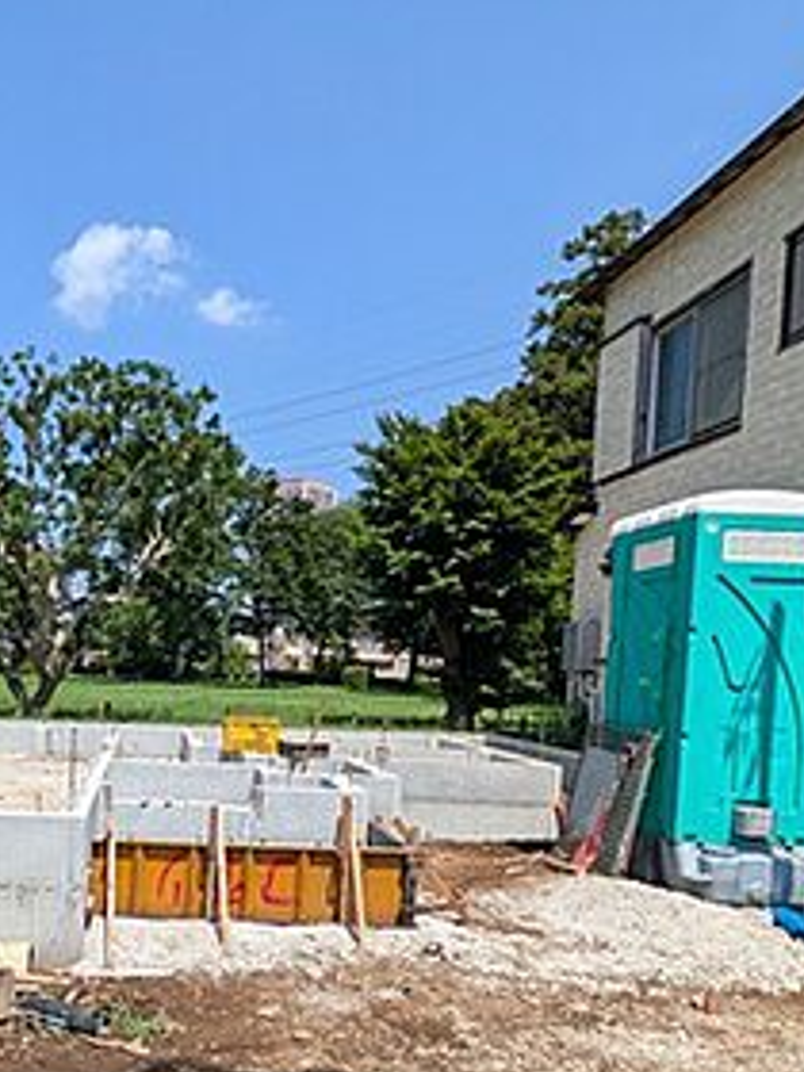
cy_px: 726
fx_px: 960
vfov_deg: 56.9
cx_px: 130
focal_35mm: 31
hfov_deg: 42.8
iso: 64
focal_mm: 1.83
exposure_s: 1/2188
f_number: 2.2
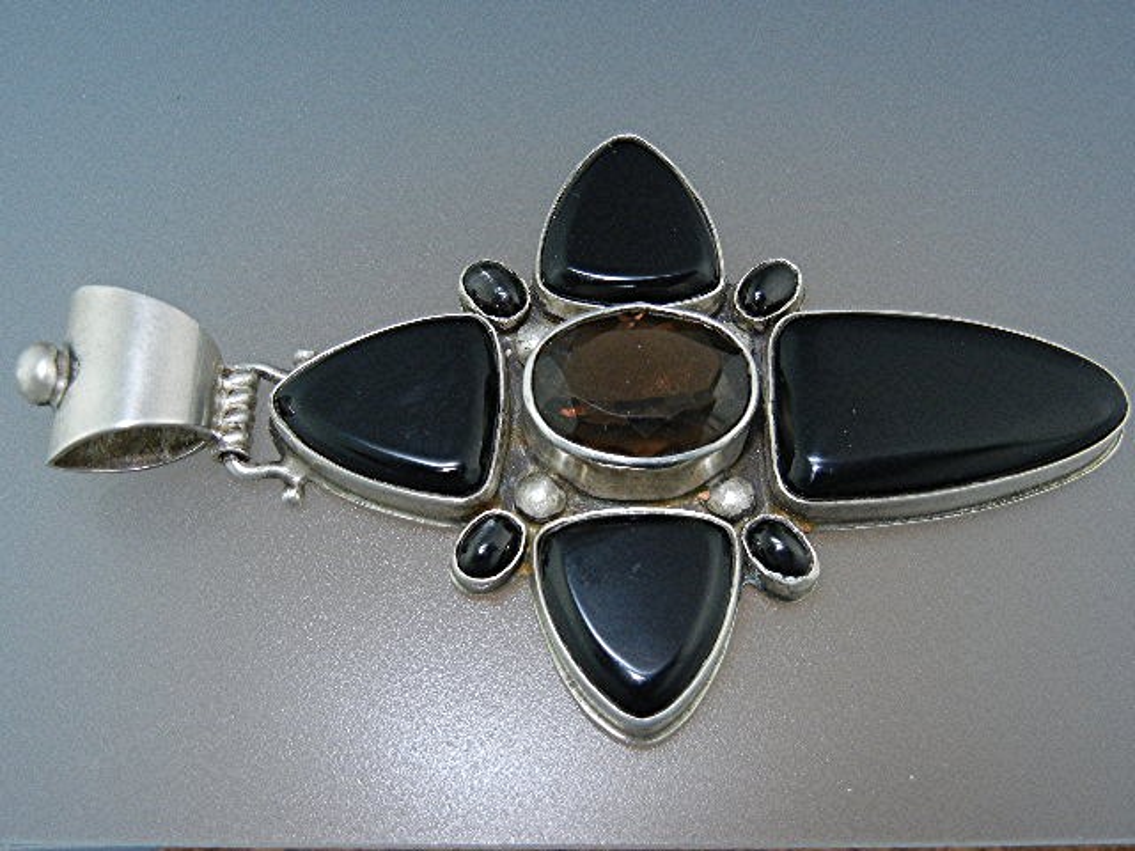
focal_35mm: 52
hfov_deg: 36.8
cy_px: 426
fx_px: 1705
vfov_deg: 28.0
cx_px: 568
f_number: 3.9
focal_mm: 9.3
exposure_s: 1/30
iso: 285
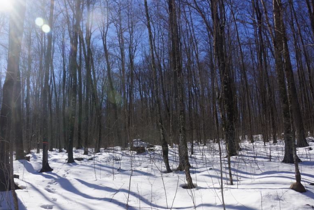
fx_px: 305
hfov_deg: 54.3
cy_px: 109
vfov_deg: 37.8
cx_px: 136
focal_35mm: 35
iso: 100
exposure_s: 1/100
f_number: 9
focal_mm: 18
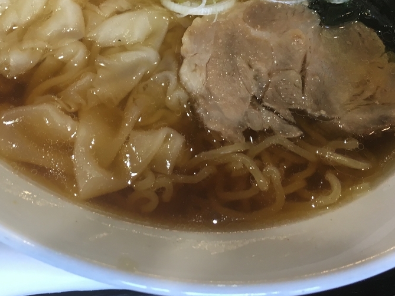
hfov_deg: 36.6
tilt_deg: -55.6
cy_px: 58
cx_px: 147
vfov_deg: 27.5
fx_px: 593
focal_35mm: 52
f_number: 2.2
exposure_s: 1/30
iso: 25
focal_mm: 4.15
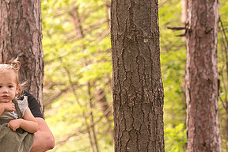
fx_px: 1146
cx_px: 26
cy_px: 99
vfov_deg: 7.6
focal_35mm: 181
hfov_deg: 11.3
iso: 400
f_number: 4
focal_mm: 90
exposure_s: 1/200
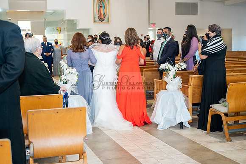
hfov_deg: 40.4
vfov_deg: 27.5
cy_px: 82
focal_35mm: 49
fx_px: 335
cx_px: 123
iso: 2000
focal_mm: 49
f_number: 4
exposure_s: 1/200
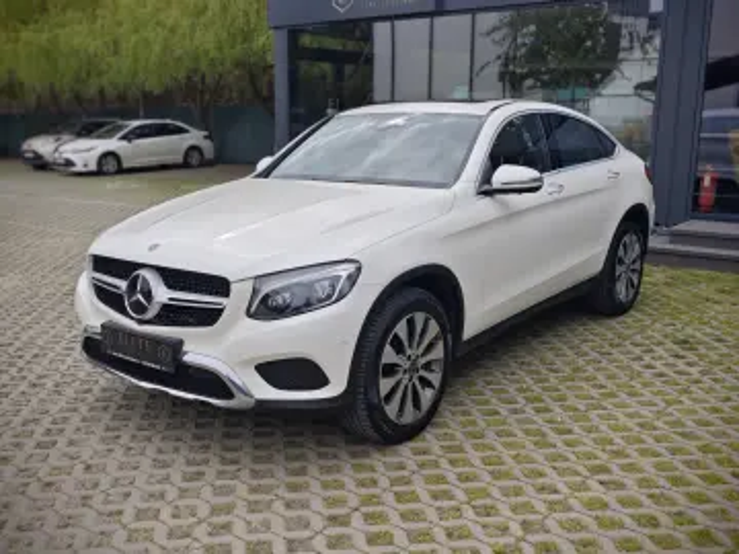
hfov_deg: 52.6
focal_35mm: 35
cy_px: 277
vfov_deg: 40.7
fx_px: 747
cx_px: 370
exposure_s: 1/2529
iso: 50
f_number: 1.4
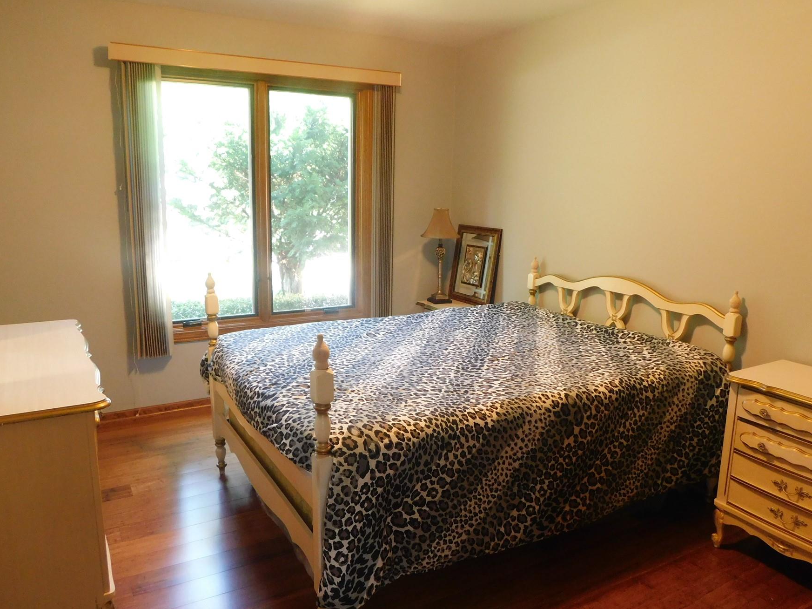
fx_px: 633
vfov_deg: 51.3
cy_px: 312
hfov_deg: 65.3
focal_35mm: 27
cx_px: 400
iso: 400
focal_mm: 4
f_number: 3
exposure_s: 1/20
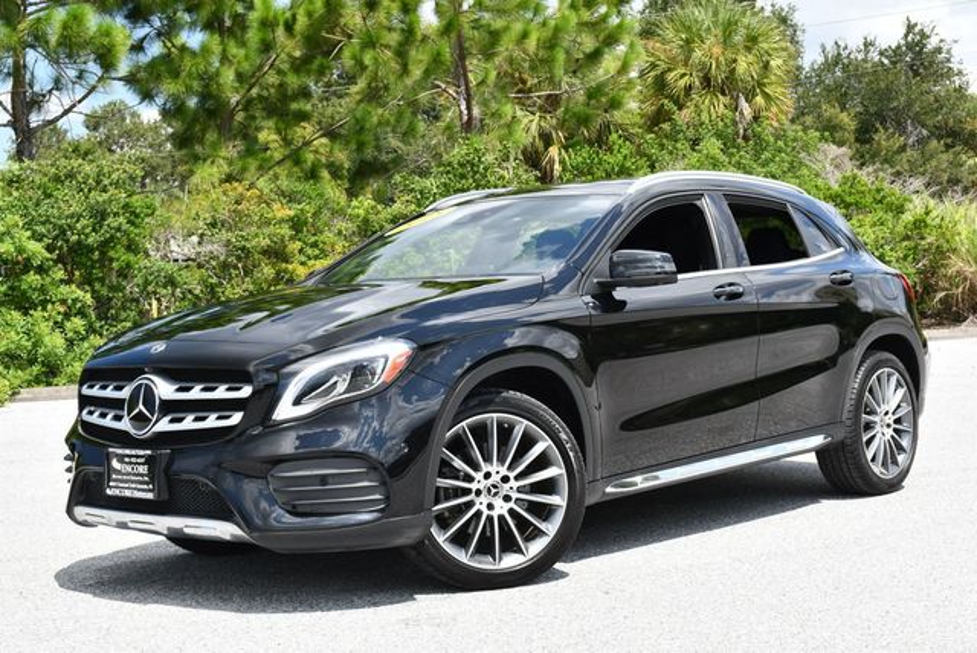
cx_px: 488
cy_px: 326
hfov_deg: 35.6
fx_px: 1521
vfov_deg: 24.2
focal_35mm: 56
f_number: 8
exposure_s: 1/250
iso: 160
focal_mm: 28
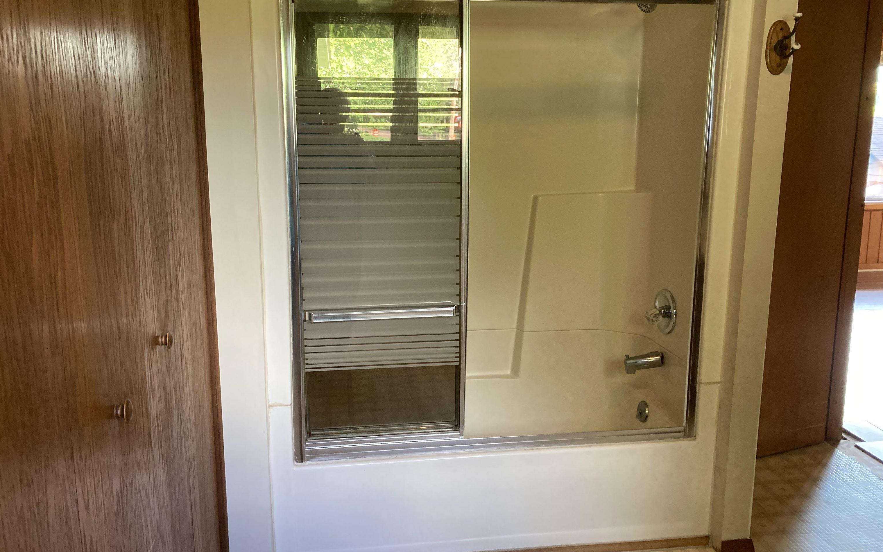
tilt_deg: -11.0
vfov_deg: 41.8
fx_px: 722
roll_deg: -0.3
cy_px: 268
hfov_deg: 62.9
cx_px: 440
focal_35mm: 30
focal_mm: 3.99
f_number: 1.8
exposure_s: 1/60
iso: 250
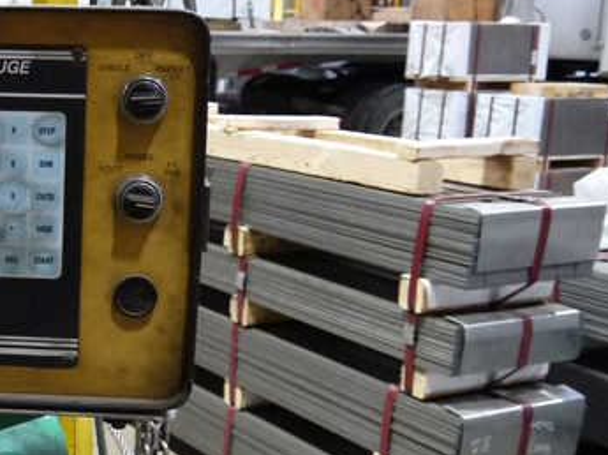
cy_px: 316
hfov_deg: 28.0
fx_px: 1140
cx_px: -2
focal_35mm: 65
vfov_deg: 22.4
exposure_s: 1/30
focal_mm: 14
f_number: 3.5
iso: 1600
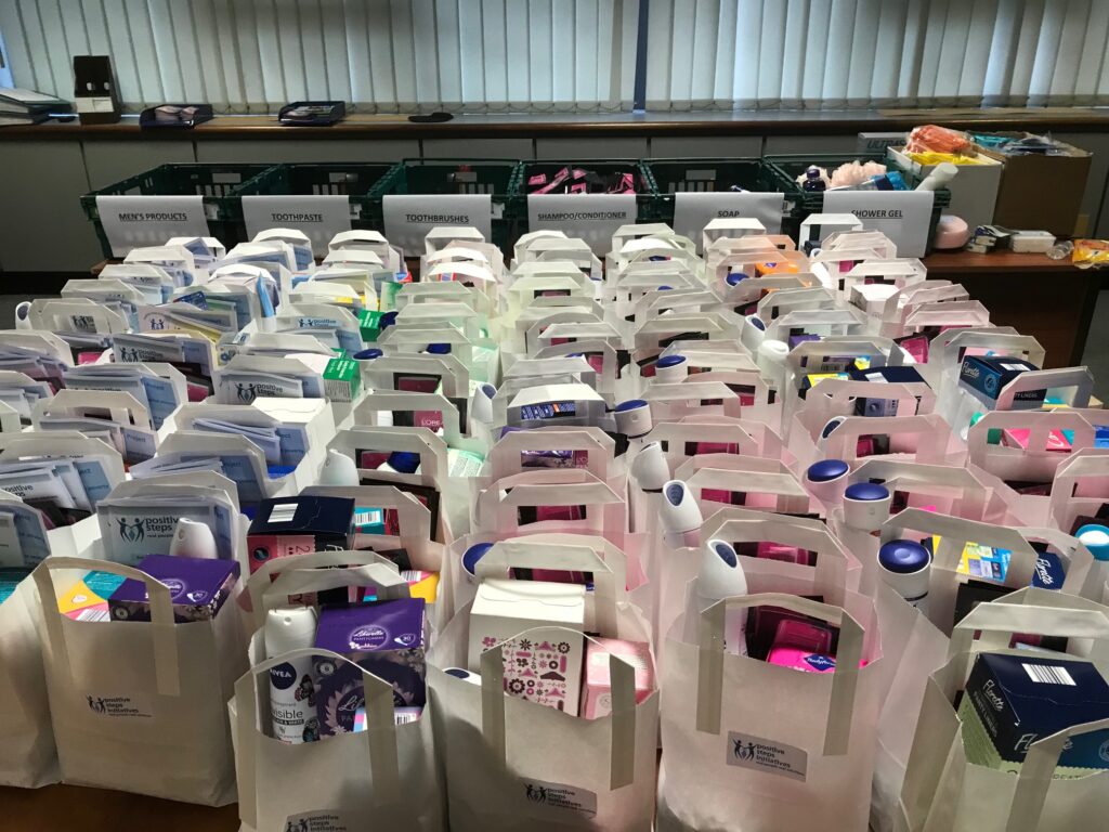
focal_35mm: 28
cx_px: 554
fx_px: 897
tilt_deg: -24.0
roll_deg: +0.8
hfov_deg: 63.4
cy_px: 416
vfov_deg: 49.7
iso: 40
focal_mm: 3.99
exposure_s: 1/25
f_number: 1.8
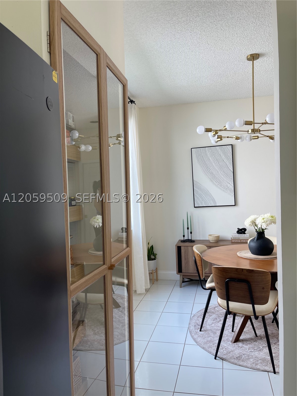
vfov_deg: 69.4
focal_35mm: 25
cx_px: 148
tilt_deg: -0.5
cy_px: 198
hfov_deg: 54.9
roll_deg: +1.7
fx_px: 286
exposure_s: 1/121
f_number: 1.6
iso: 40
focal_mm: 5.1
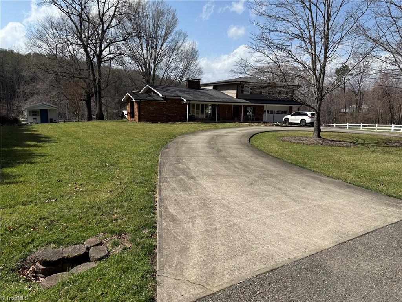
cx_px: 201
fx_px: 279
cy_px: 151
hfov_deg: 71.6
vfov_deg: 56.8
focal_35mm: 24
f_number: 1.78
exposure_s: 1/4673
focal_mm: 6.76
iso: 80
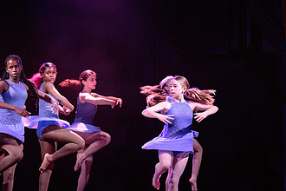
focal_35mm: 180
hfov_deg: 11.4
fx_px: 1430
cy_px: 115
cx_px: 108
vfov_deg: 7.6
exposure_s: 1/200
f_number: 2.8
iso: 1600
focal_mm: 100
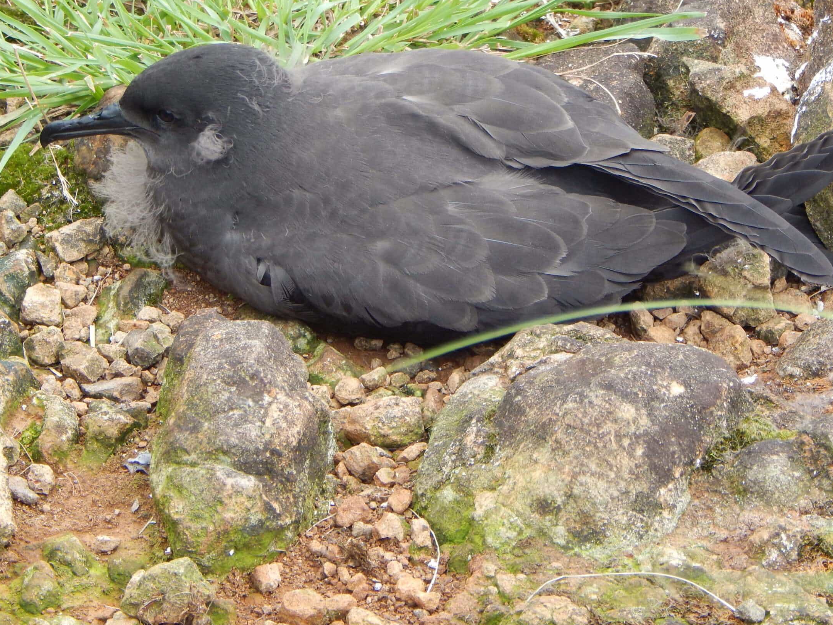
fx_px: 7964
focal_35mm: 331
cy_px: 263
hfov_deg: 6.0
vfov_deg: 4.5
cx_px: 486
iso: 125
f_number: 5.7
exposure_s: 1/50
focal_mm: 50.1
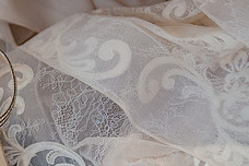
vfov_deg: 10.8
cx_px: -49
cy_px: 124
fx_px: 878
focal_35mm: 127
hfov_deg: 15.5
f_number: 2.8
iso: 800
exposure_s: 1/160
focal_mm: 50
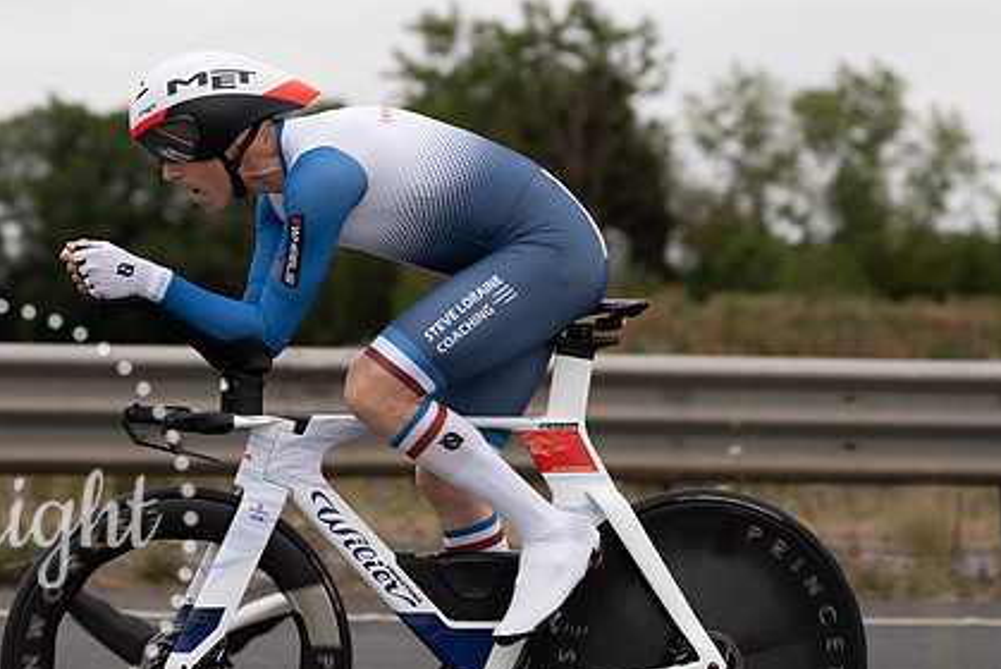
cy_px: 273
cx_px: 364
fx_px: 4062
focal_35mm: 146
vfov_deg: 9.4
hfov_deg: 14.0
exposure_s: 1/800
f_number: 2.8
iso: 100
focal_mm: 82
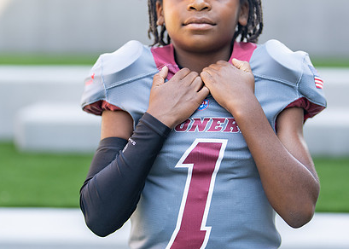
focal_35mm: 87
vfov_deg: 16.4
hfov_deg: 22.9
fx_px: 862
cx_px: 195
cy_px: 107
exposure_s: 1/1600
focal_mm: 50
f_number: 1.2
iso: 100
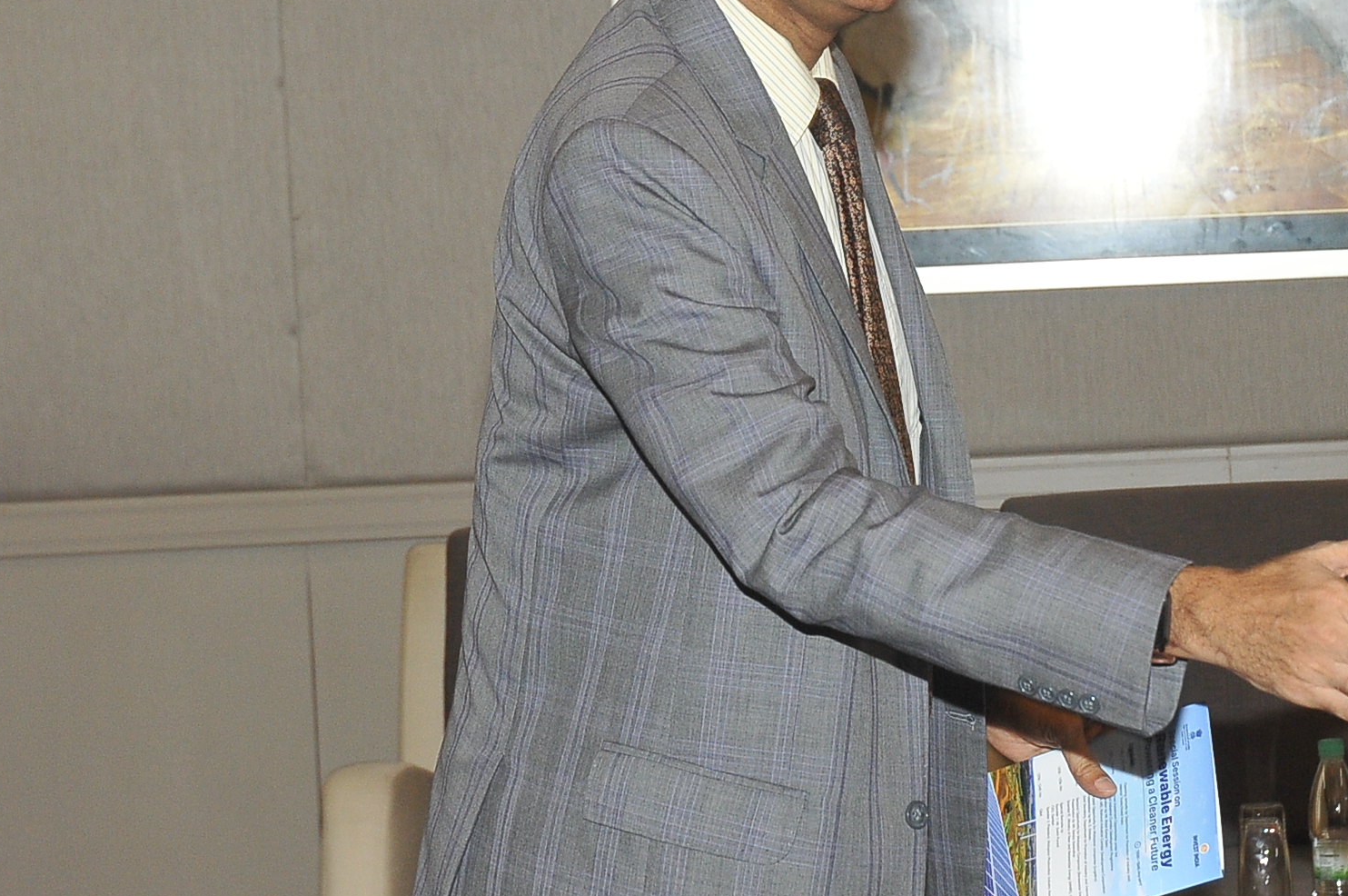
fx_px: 4862
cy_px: 302
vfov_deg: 10.5
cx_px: 1027
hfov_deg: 15.7
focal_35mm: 130
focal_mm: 40
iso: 640
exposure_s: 1/80
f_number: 5
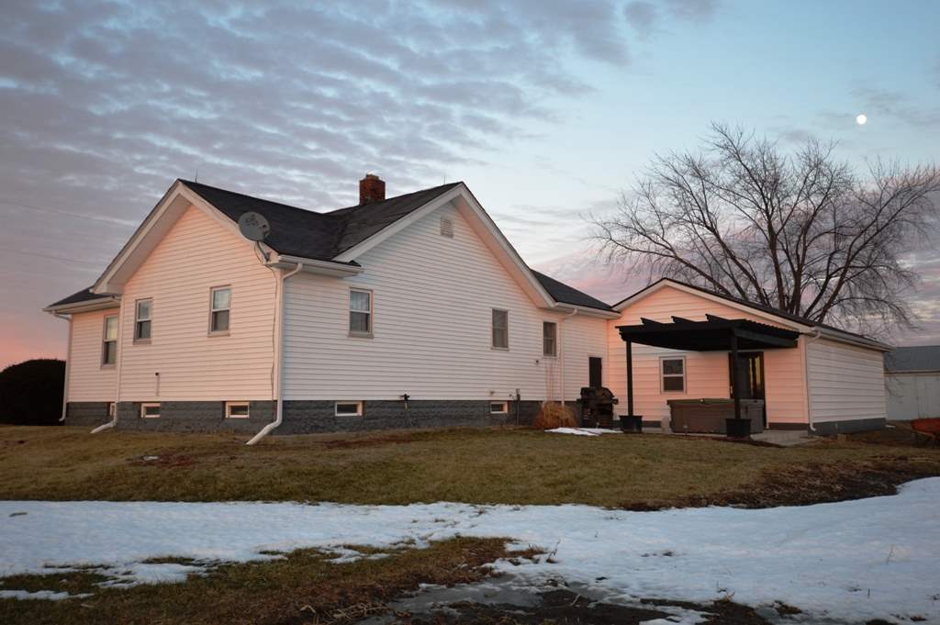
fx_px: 783
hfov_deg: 62.0
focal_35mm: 30
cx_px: 470
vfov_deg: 43.5
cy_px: 312
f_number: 4.5
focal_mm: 20
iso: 400
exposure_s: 1/80
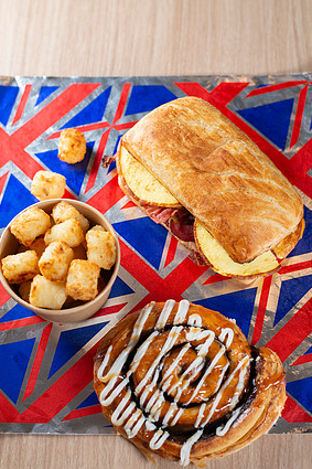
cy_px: 241
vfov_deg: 37.5
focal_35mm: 53
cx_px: 152
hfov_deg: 25.5
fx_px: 690
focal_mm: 50
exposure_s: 1/200
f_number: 4
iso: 100
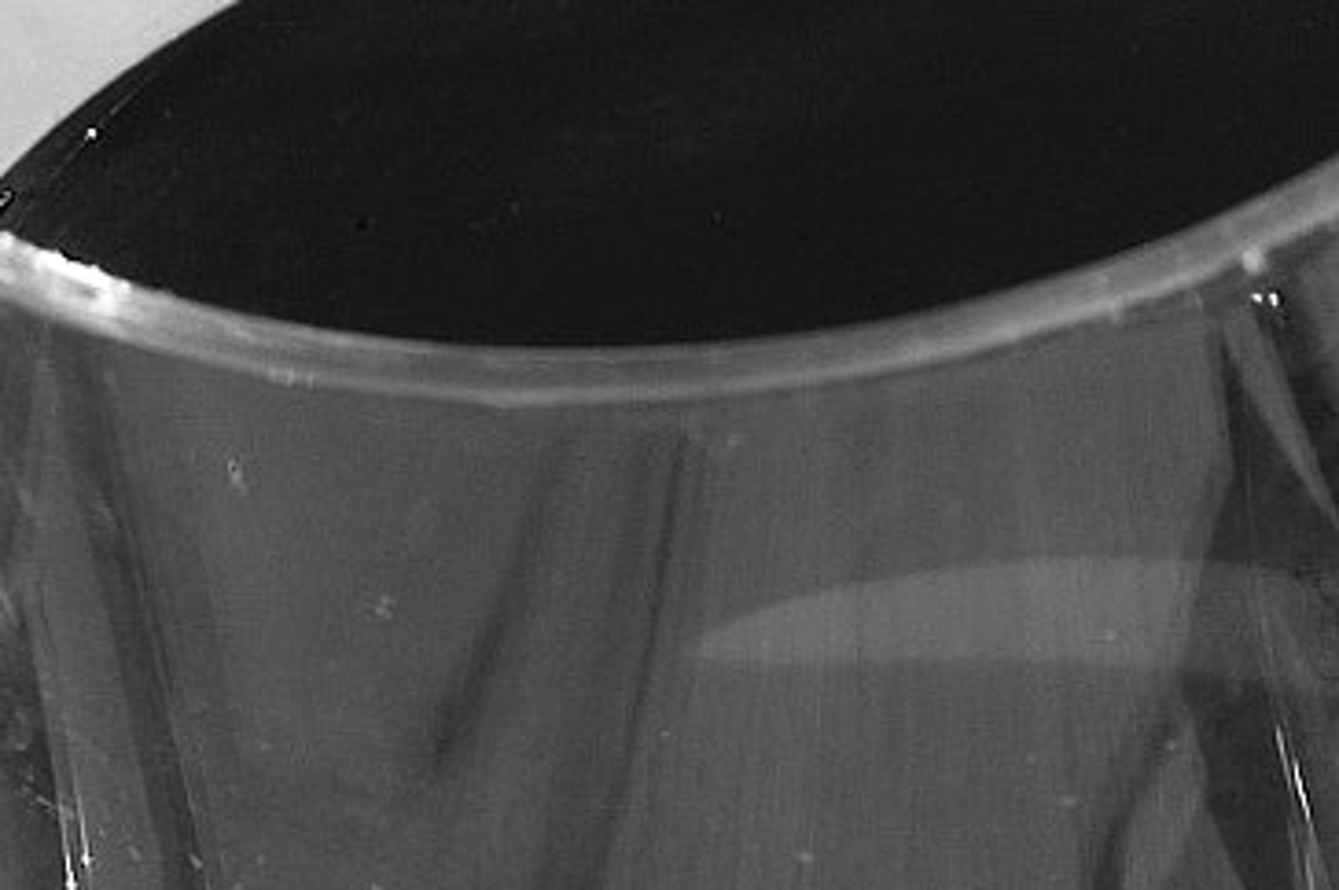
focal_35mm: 560
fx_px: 20817
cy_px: 1046
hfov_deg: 3.7
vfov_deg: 2.4
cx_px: 1880
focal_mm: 85
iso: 200
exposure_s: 1/80
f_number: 11
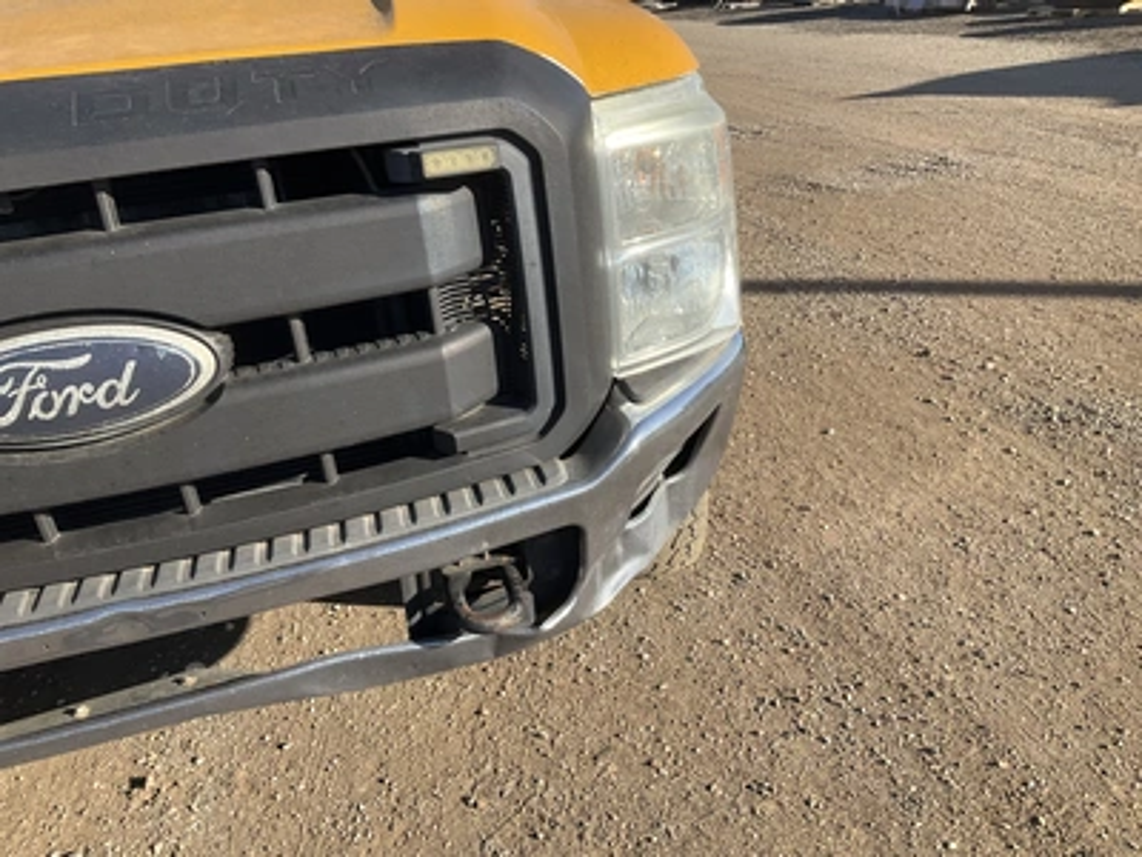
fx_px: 957
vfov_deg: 48.2
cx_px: 571
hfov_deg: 61.7
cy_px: 428
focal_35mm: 29
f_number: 1.8
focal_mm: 3
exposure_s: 1/749
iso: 25
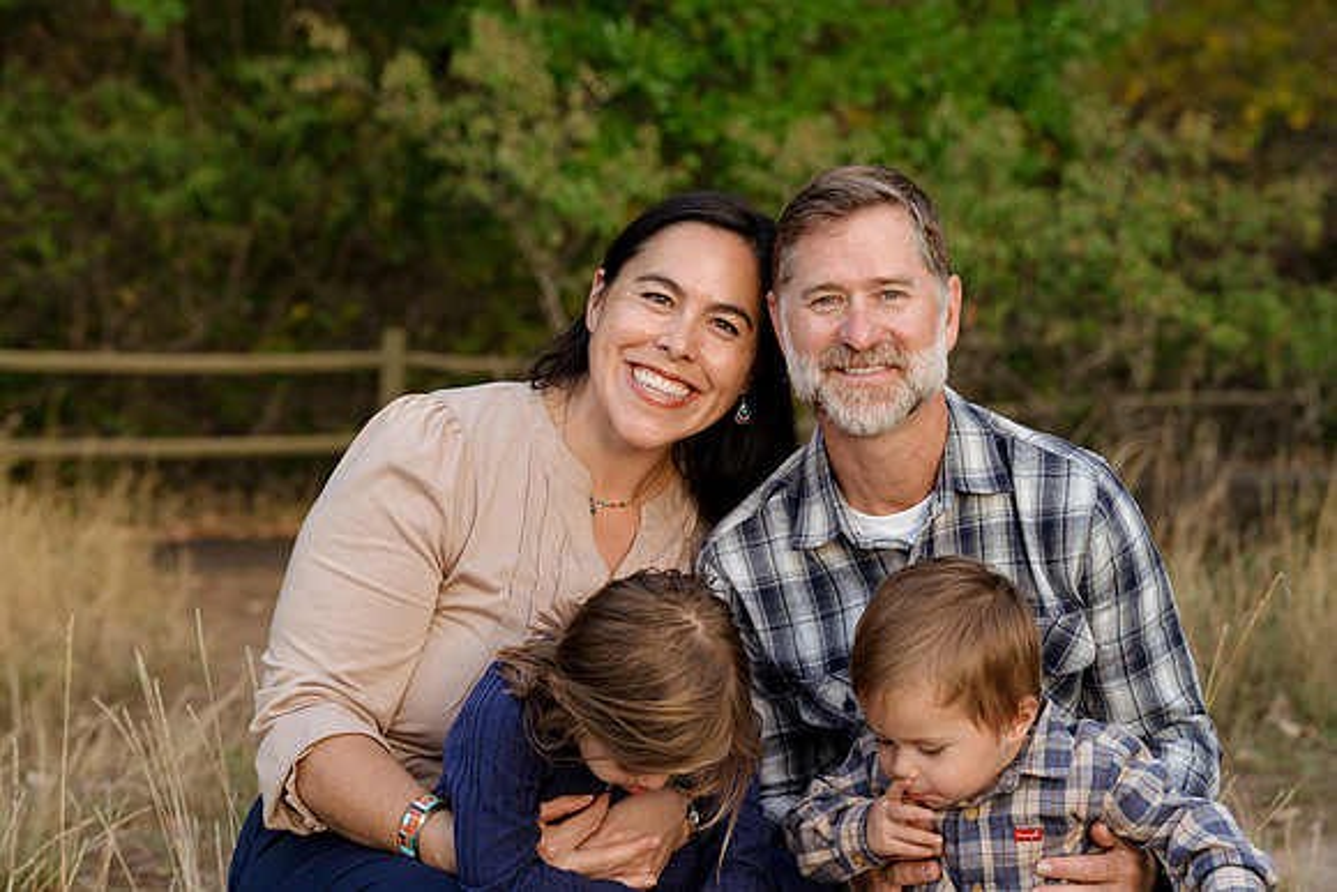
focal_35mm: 86
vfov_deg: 15.9
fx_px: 3195
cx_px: 668
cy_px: 446
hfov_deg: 23.6
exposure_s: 1/200
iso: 640
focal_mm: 86
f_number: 5.6
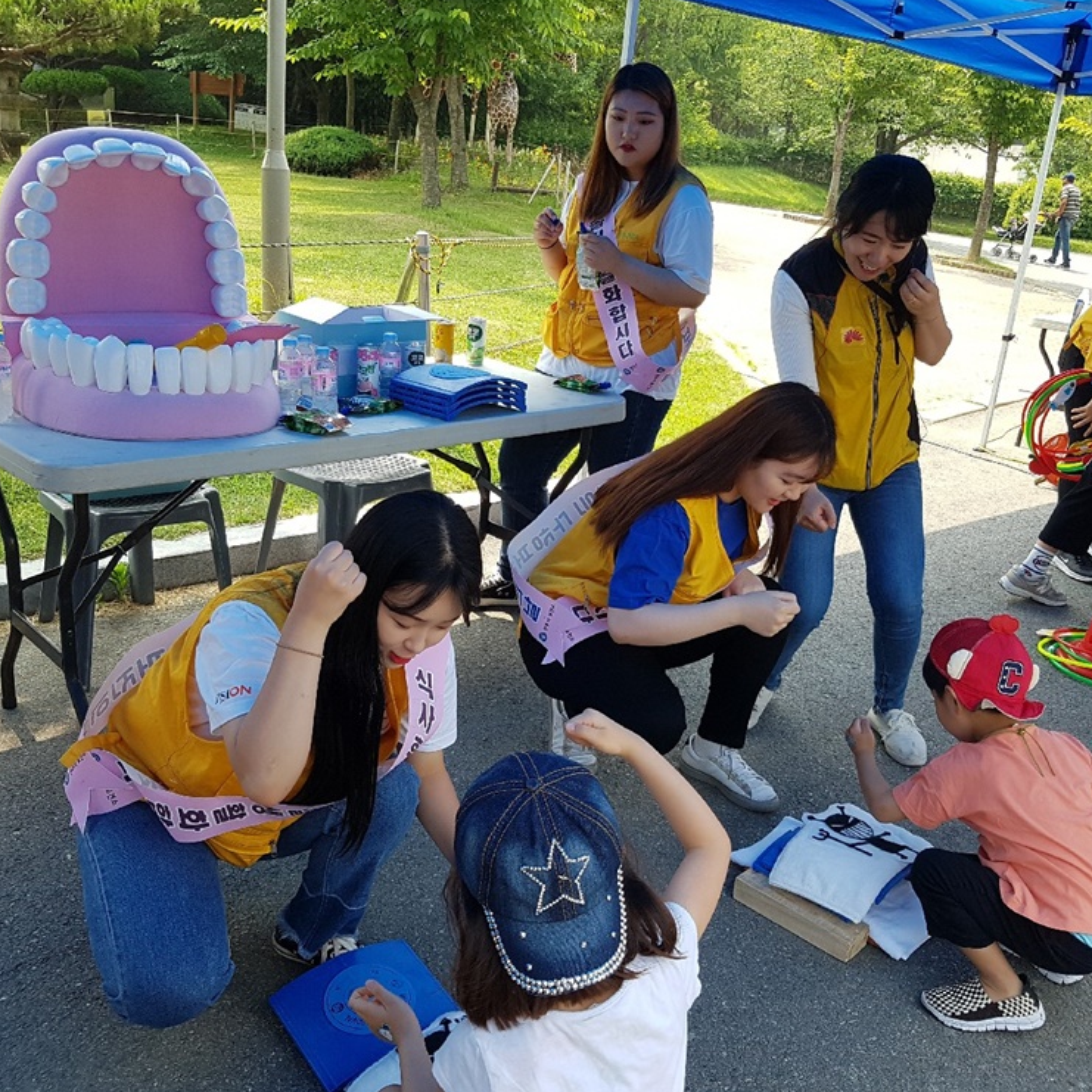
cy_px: 545
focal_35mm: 31
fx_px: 1106
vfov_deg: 52.5
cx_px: 584
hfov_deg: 52.5
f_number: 1.7
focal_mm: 4.2
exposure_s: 1/667
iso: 50
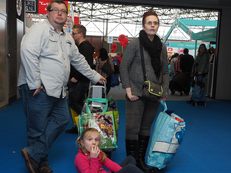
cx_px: 124
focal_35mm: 42
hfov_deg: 44.8
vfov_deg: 34.3
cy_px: 96
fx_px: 280
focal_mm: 16
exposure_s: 1/125
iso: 800
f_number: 4.1
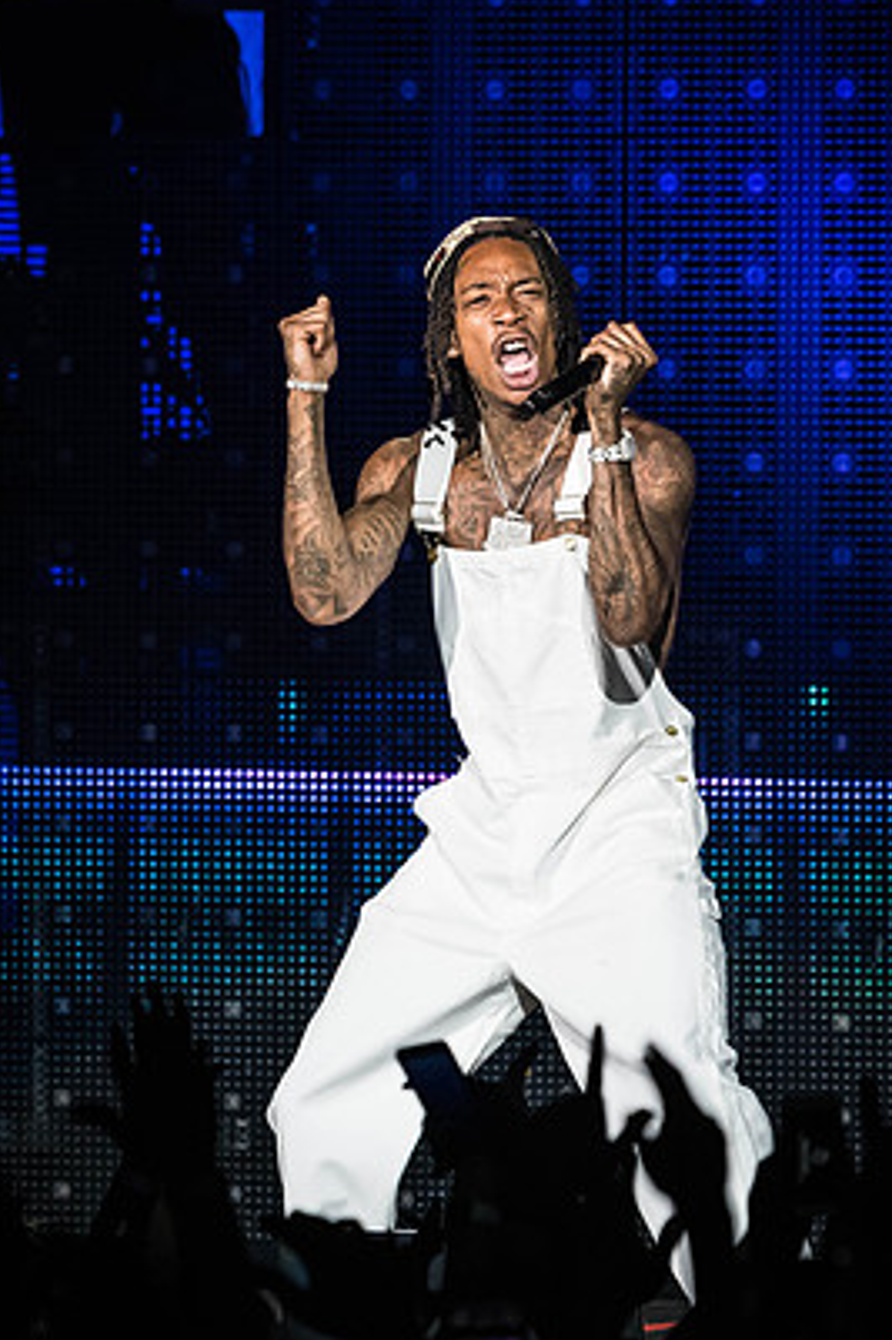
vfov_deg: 3.4
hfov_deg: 2.3
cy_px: 569
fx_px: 22243
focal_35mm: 598
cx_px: 50
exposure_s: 1/800
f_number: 5.6
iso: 3200
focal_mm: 310
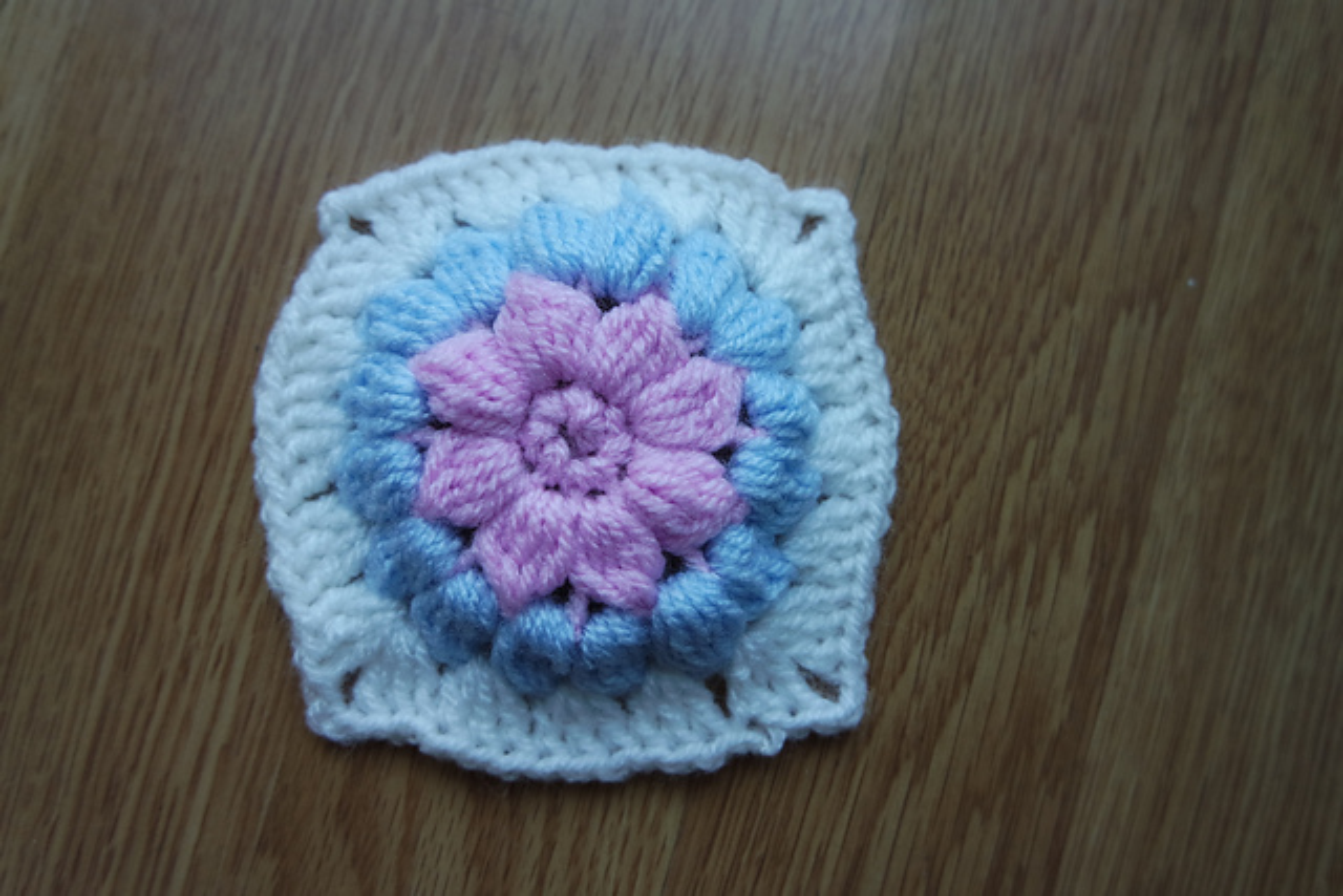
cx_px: 672
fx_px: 895
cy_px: 448
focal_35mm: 24
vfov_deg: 53.2
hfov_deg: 73.7
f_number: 3.5
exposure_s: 1/60
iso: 200
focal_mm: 16
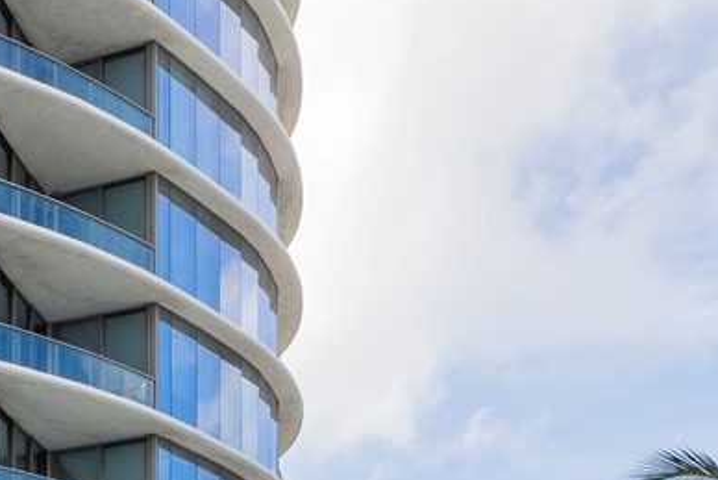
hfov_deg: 25.2
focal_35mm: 72
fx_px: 1440
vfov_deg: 15.1
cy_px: 978
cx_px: -140
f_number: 6.3
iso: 320
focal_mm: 11
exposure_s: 1/640
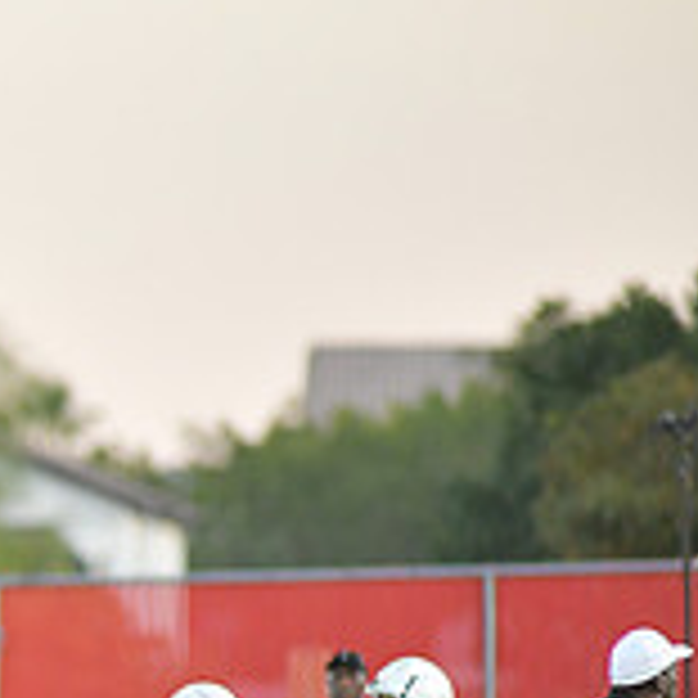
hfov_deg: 1.8
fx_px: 21786
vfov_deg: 1.8
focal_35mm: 955
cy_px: 813
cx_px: -594
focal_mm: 300
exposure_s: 1/1250
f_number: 3.5
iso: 2000
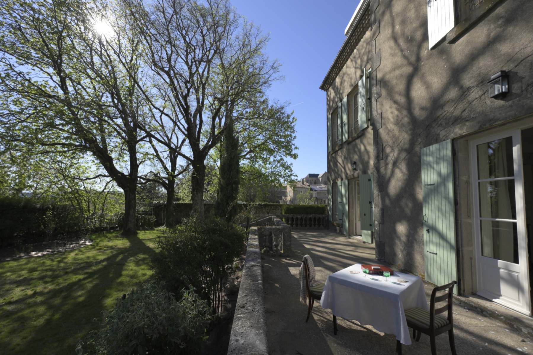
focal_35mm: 14
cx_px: 266
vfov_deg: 81.2
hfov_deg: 104.3
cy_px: 178
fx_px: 207
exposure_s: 1/320
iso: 100
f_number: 6.3
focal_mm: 14
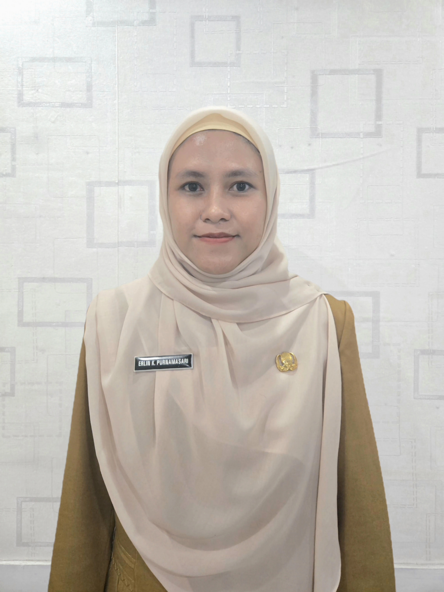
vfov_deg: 73.9
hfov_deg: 58.9
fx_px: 393
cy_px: 296
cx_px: 222
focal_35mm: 23
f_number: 1.8
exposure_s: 1/101
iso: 800
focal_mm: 5.4
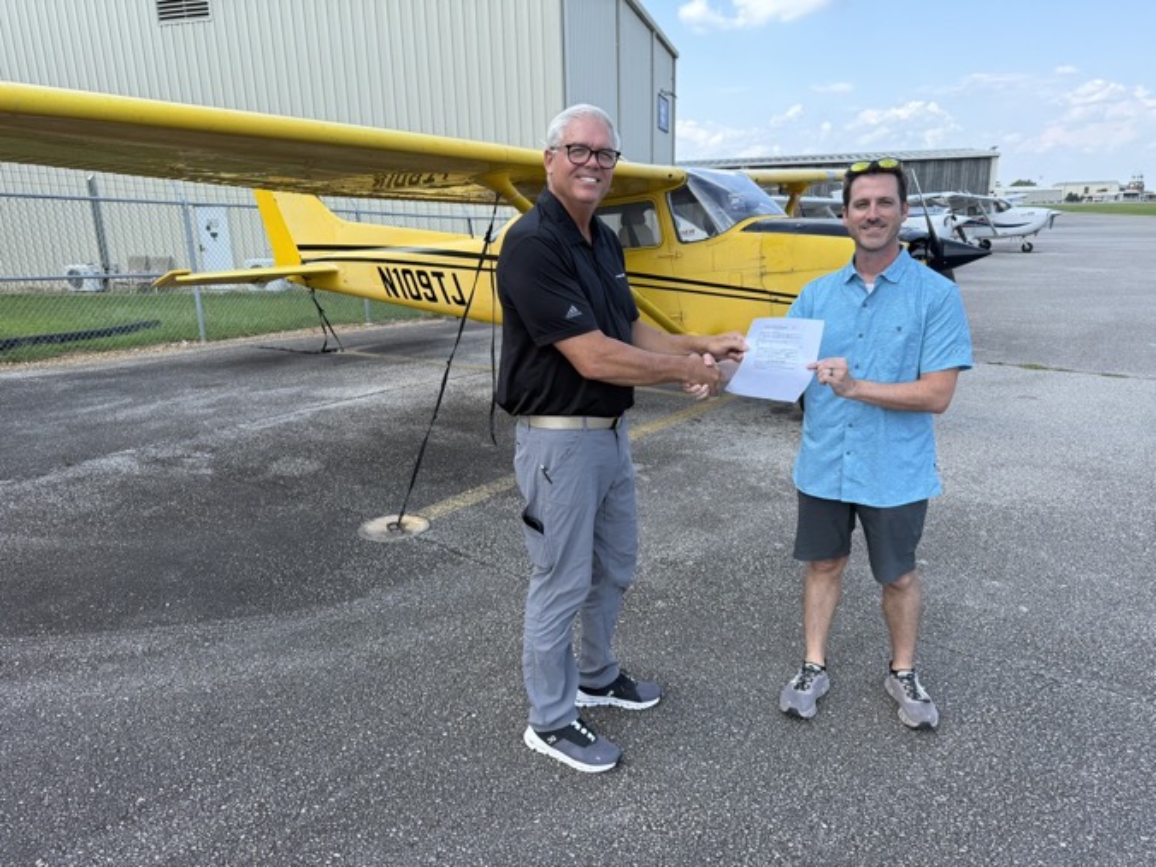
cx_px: 578
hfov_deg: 71.6
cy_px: 434
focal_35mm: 24
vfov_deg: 56.8
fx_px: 801
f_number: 1.78
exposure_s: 1/1653
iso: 100
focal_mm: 6.76
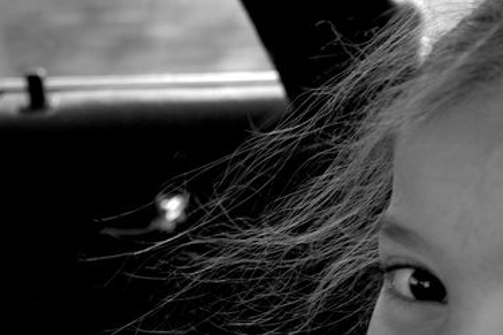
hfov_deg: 25.5
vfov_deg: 17.4
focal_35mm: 77
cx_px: 448
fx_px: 1075
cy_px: 23
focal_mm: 24
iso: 200
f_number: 4
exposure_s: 1/100
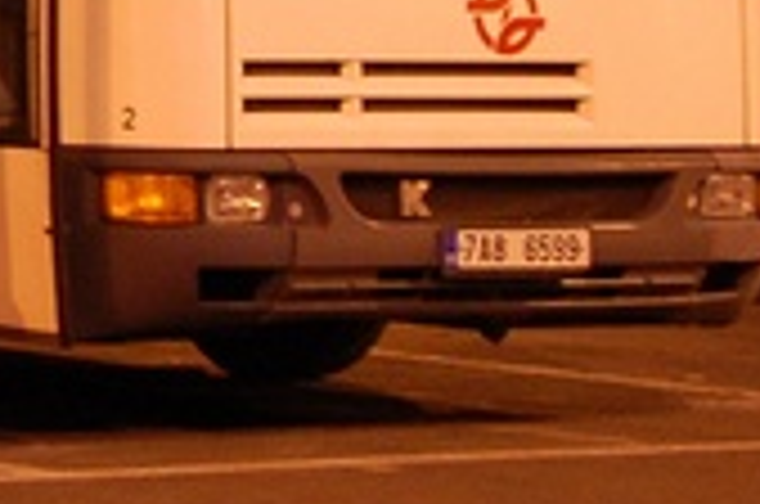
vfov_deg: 5.6
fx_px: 5057
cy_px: -356
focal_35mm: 240
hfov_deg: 8.3
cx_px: -621
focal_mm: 30
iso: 800
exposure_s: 1
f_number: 4.2
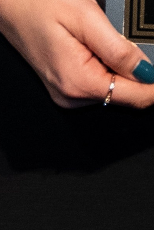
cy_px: -561
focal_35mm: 865
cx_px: -214
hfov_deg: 1.6
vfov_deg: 2.3
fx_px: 5550
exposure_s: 1/200
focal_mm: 73
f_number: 2.5
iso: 1250
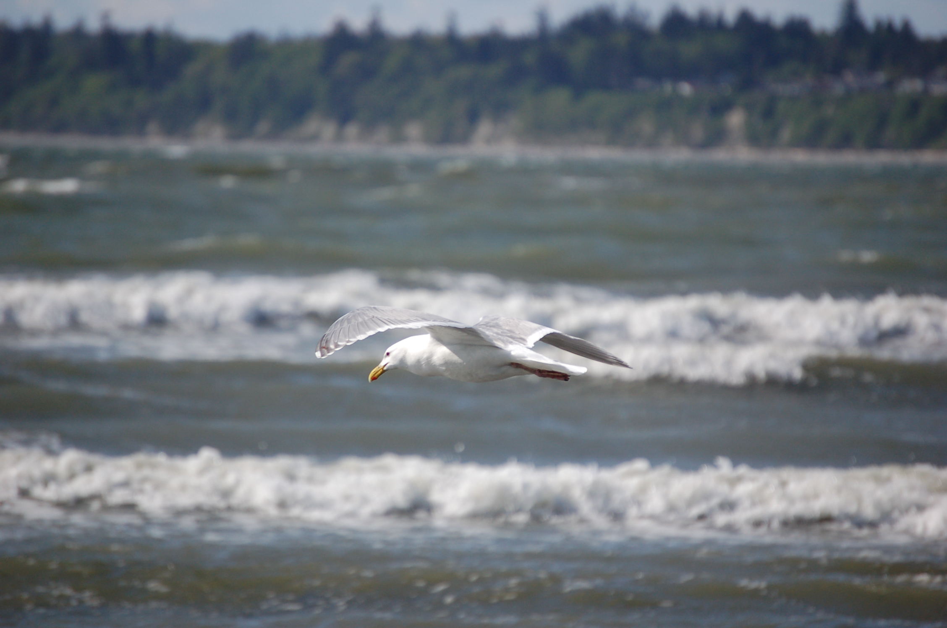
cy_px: 314
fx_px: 7878
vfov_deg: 4.6
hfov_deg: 6.9
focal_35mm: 300
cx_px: 474
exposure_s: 1/2000
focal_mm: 200
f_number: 5.6
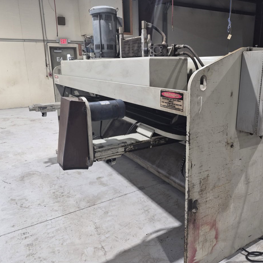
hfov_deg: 57.1
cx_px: 151
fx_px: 241
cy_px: 129
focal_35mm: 28
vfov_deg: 57.3
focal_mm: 5.4
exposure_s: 1/120
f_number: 1.8
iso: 200
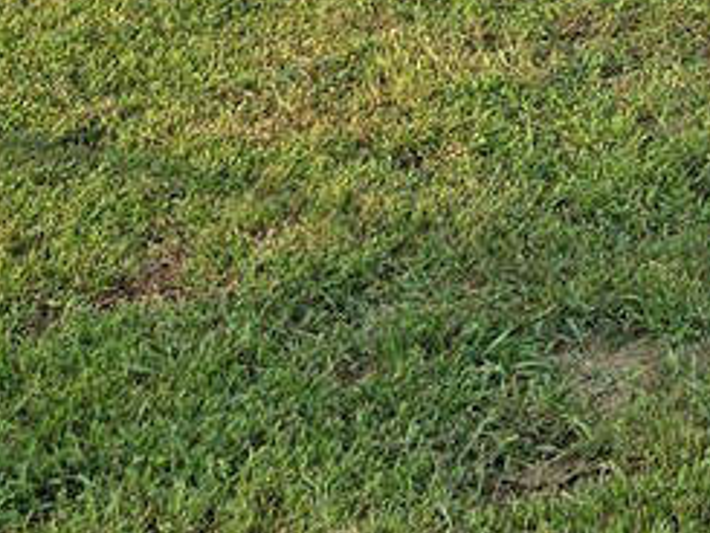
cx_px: 777
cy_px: -553
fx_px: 1970
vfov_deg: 13.2
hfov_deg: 19.6
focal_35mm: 96
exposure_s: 1/601
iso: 25
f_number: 1.8
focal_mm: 5.4
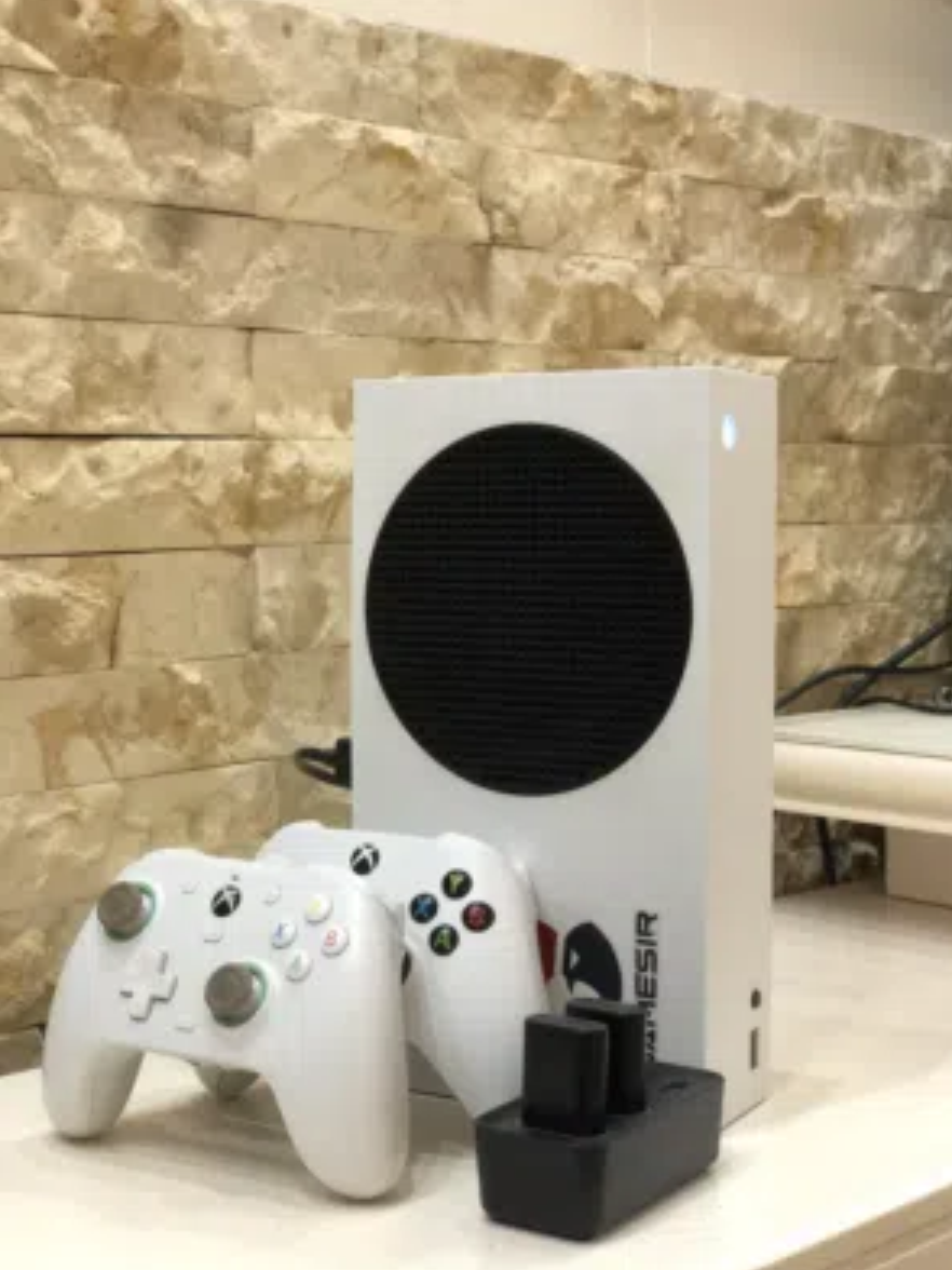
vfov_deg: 36.2
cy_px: 635
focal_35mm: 53
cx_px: 482
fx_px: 1943
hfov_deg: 27.5
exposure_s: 1/12
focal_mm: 6
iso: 160
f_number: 2.4
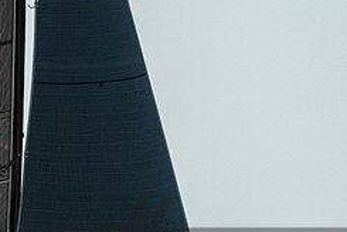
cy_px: 314
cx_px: -40
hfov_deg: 3.9
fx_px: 5124
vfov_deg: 2.6
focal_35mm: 531
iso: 320
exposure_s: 1/1600
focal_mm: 140
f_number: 6.3
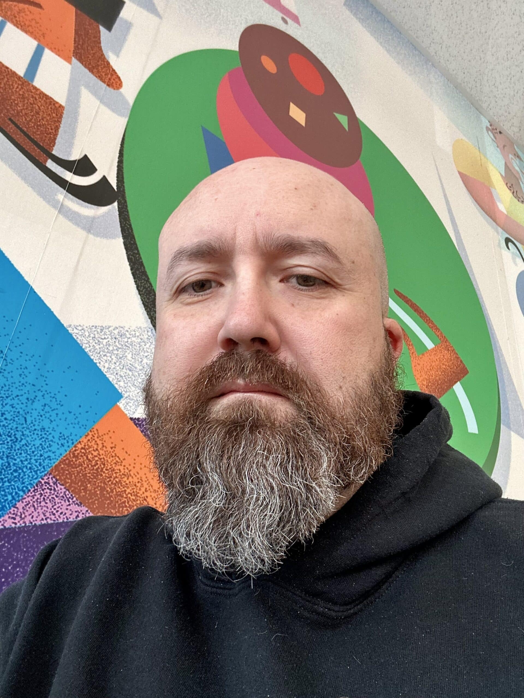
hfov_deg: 46.8
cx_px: 262
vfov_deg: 60.0
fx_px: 606
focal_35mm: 30
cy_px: 349
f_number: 1.9
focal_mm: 2.69
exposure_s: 1/81
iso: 80
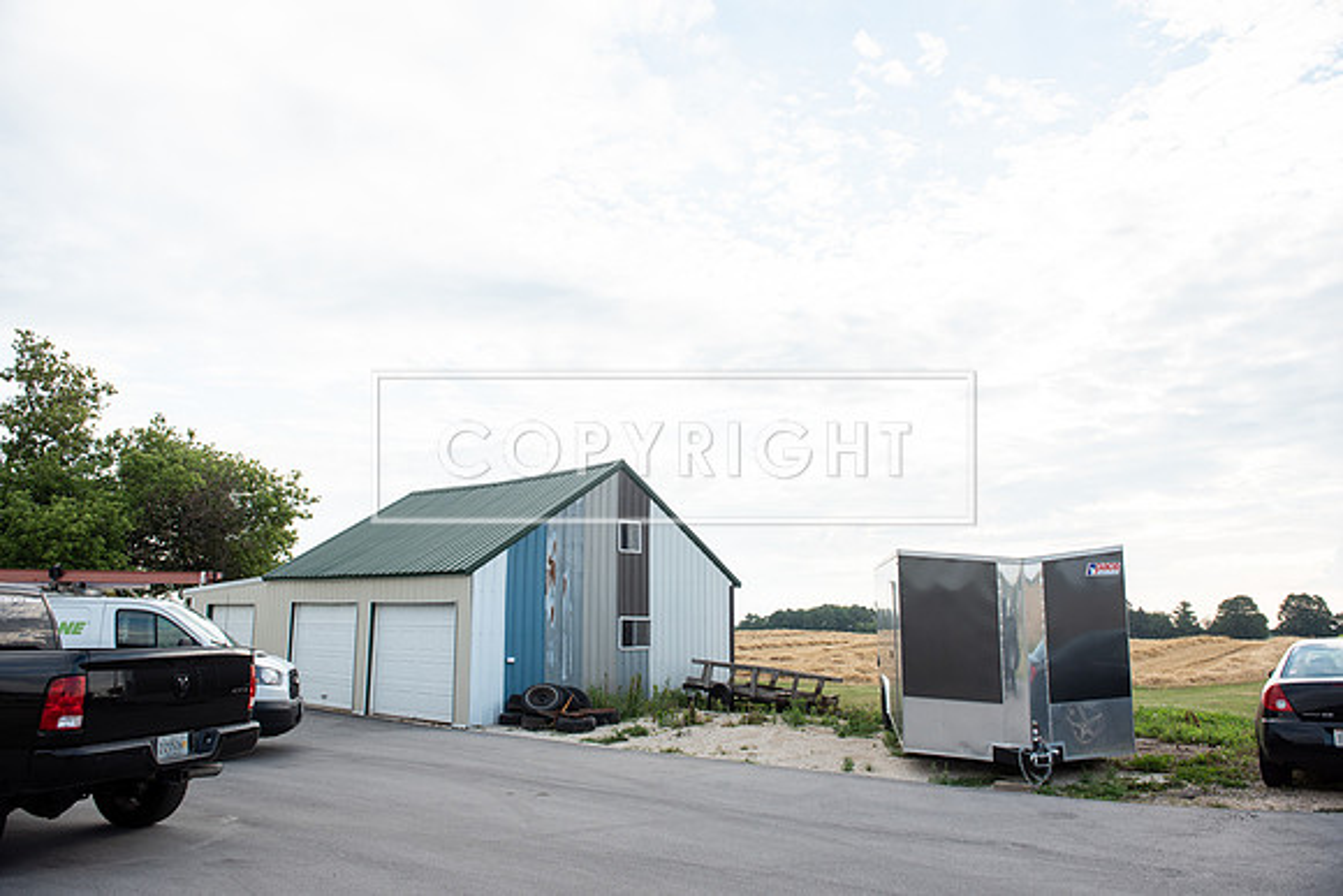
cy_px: 448
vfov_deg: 53.2
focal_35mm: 24
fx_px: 896
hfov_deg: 73.7
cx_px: 672
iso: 100
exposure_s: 1/400
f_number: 5
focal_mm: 24
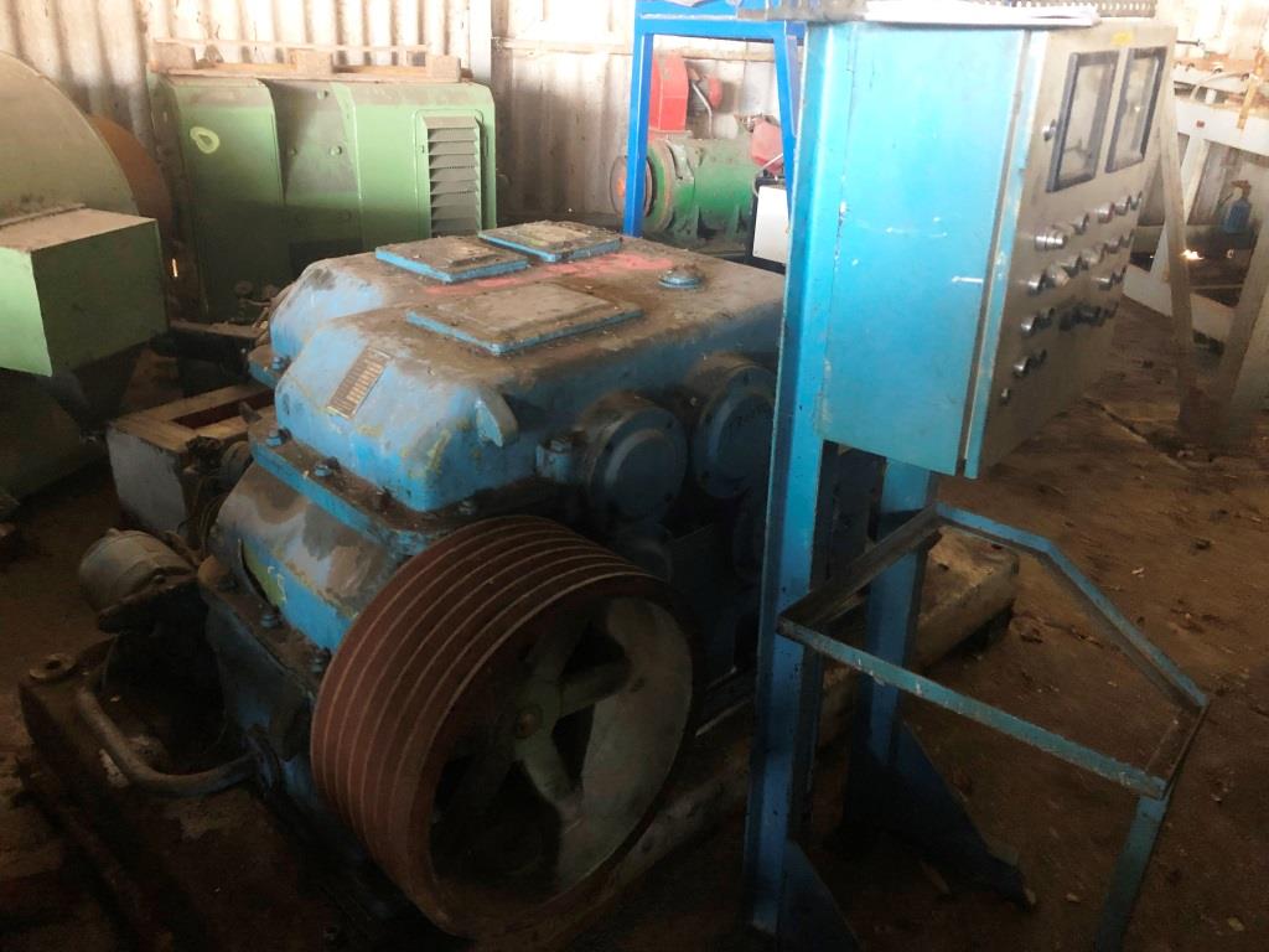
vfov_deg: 49.7
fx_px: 1026
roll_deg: -3.3
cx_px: 634
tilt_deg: -24.8
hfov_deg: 63.4
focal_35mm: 28
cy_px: 476
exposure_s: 1/4
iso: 125
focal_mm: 4
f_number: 1.8
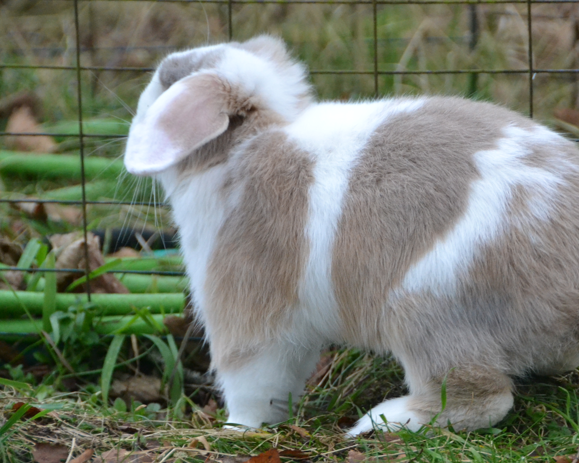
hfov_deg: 5.2
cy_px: 242
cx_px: 417
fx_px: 6392
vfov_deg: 4.2
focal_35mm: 373
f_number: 5.6
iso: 2500
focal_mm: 170
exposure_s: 1/500
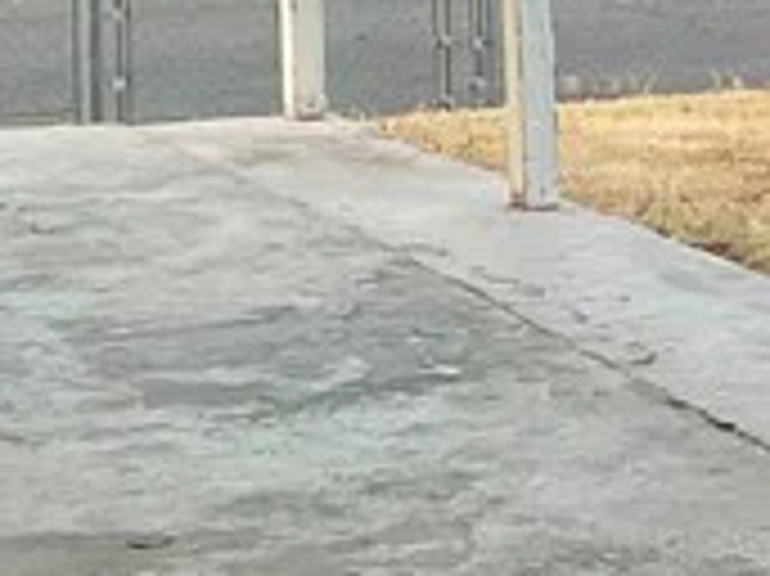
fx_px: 3868
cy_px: -410
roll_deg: +1.1
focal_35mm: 174
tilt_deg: -0.4
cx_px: 1171
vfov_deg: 8.3
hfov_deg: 10.9
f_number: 1.8
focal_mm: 3
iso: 80
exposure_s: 1/60
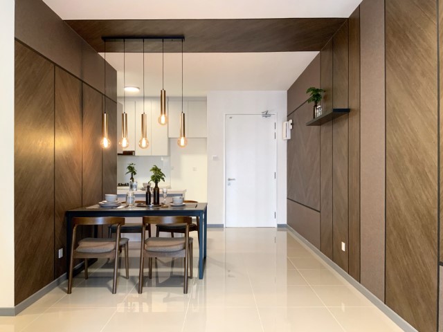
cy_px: 166
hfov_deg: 61.7
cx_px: 222
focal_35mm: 29
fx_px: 371
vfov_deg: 48.2
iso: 160
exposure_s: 1/50
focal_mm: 3
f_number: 1.8
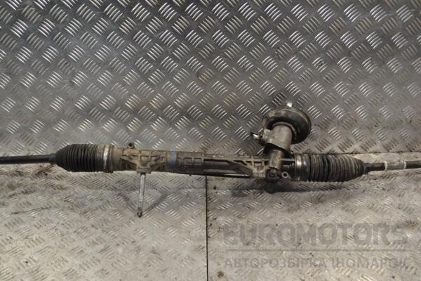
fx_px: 491
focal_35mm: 42
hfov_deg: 46.4
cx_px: 210
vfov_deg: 31.9
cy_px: 140
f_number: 5
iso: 400
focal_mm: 28
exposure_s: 1/100
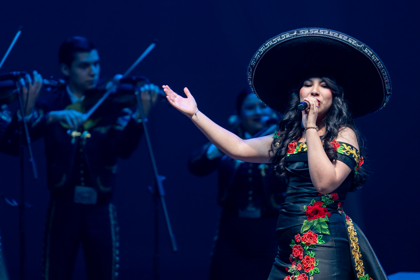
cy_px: 140
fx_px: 6999
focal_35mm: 600
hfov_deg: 3.4
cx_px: 210
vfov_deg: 2.3
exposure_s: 1/100
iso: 800
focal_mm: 600
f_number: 6.3
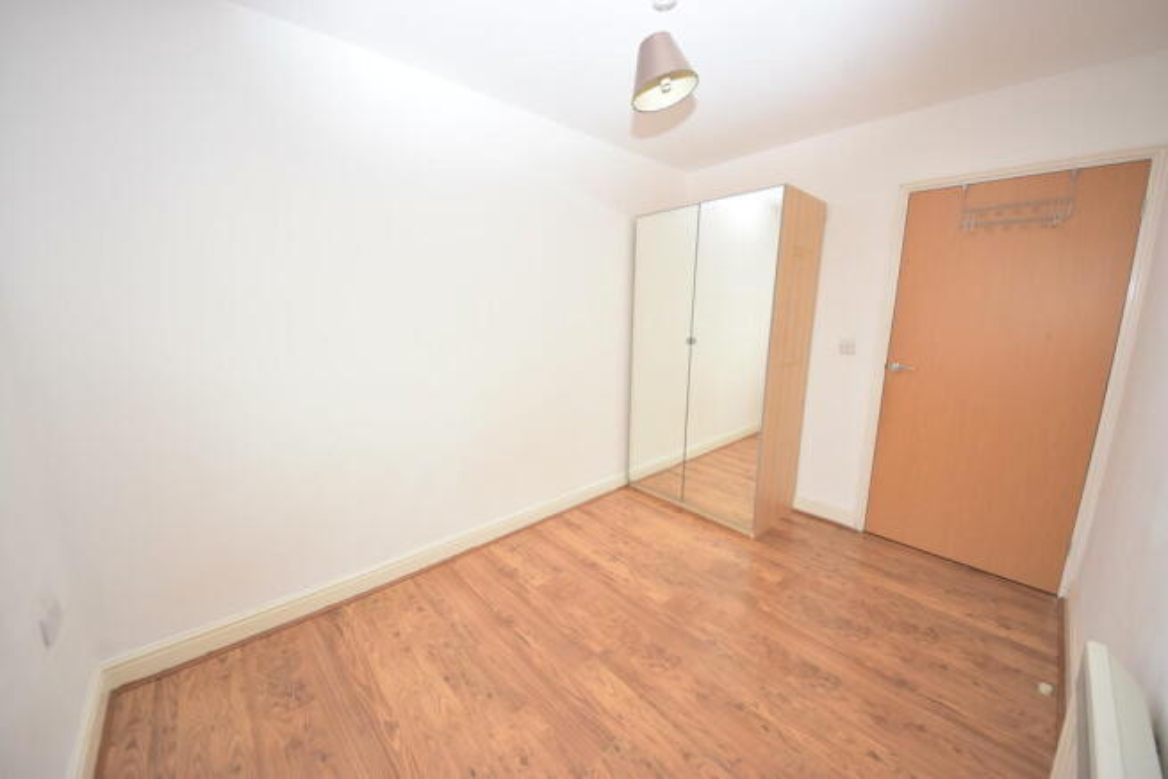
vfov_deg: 63.2
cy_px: 390
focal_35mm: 20
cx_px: 584
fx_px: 633
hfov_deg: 85.4
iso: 450
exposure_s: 1/125
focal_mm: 13
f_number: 5.6
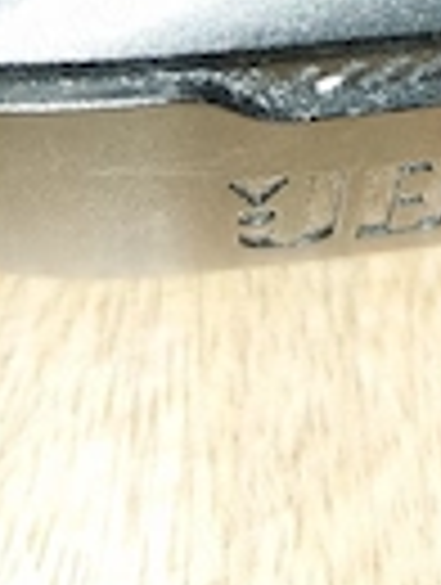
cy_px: -207
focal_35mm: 80
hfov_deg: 18.1
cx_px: 428
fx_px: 1354
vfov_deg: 21.6
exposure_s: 1/60.2
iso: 32
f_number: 1.8
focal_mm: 4
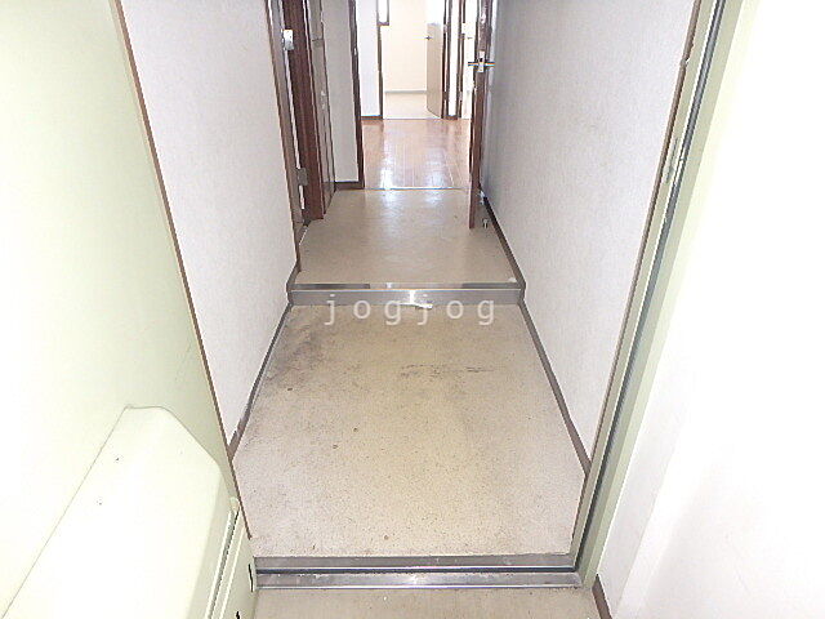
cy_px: 310
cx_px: 412
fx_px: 500
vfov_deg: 63.4
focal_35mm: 21
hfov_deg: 79.0
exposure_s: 1/30
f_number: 3.5
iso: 400
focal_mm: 3.7
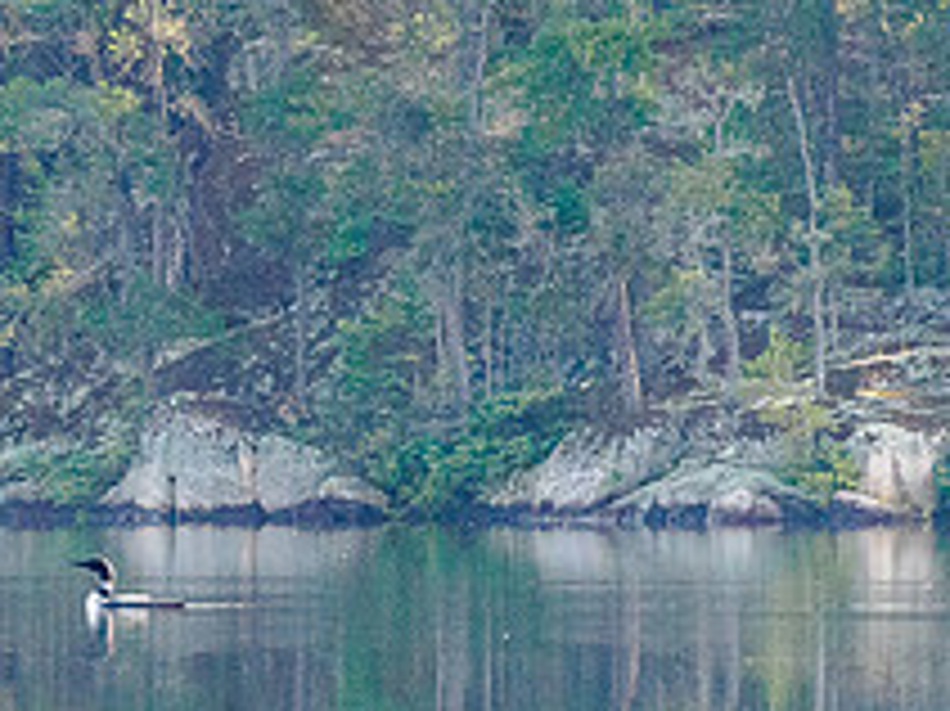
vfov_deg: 1.3
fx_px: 30199
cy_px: 542
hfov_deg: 1.8
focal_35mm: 1101
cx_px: 140
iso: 3200
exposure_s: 1/400
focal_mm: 200
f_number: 8
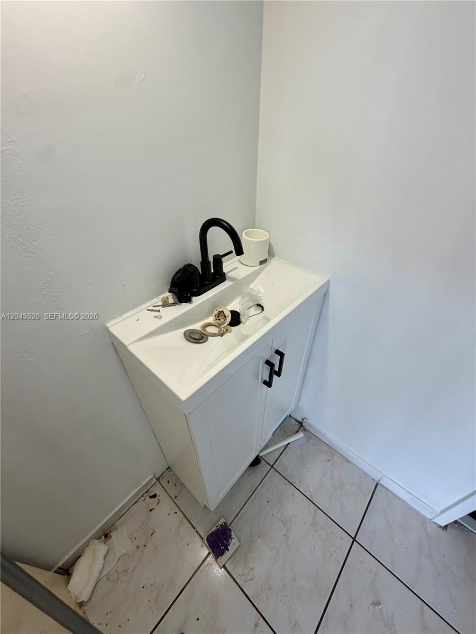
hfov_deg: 85.7
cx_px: 238
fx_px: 257
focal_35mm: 14
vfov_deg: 102.1
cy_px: 317
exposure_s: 1/120
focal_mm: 2.22
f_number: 2.2
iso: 125
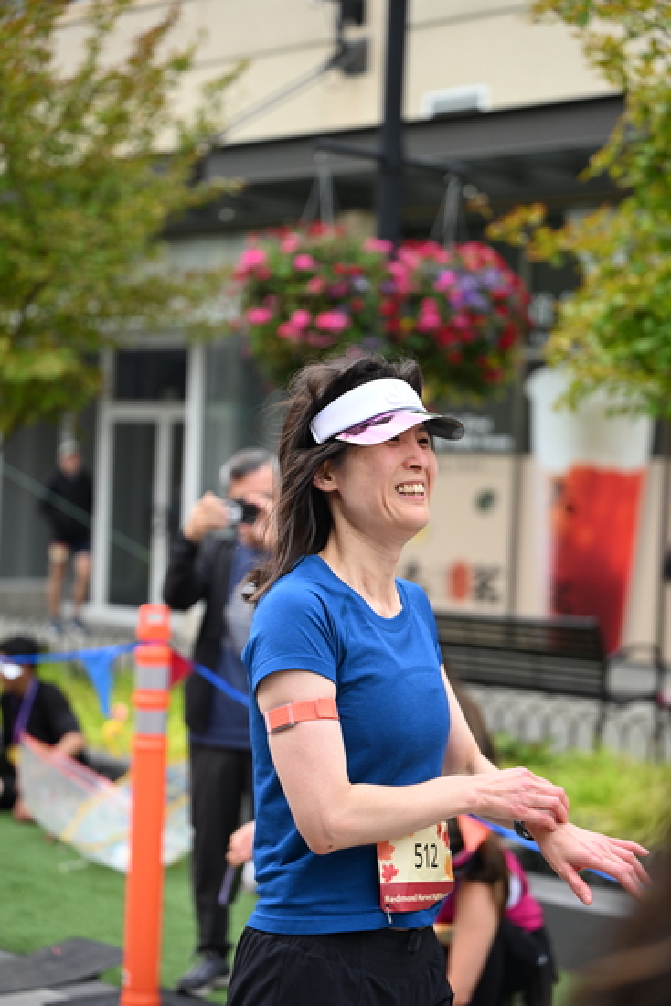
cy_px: 503
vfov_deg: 28.1
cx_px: 336
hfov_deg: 18.9
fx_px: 2012
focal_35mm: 72
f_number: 2.8
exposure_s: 1/2000
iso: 640
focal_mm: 72
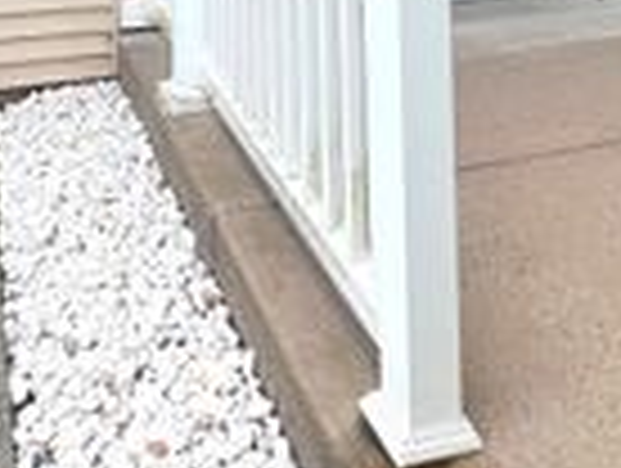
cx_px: 360
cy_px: -160
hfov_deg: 40.3
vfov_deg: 25.9
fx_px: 845
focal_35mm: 47
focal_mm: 1.57
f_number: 1.8
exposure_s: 1/690
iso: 32
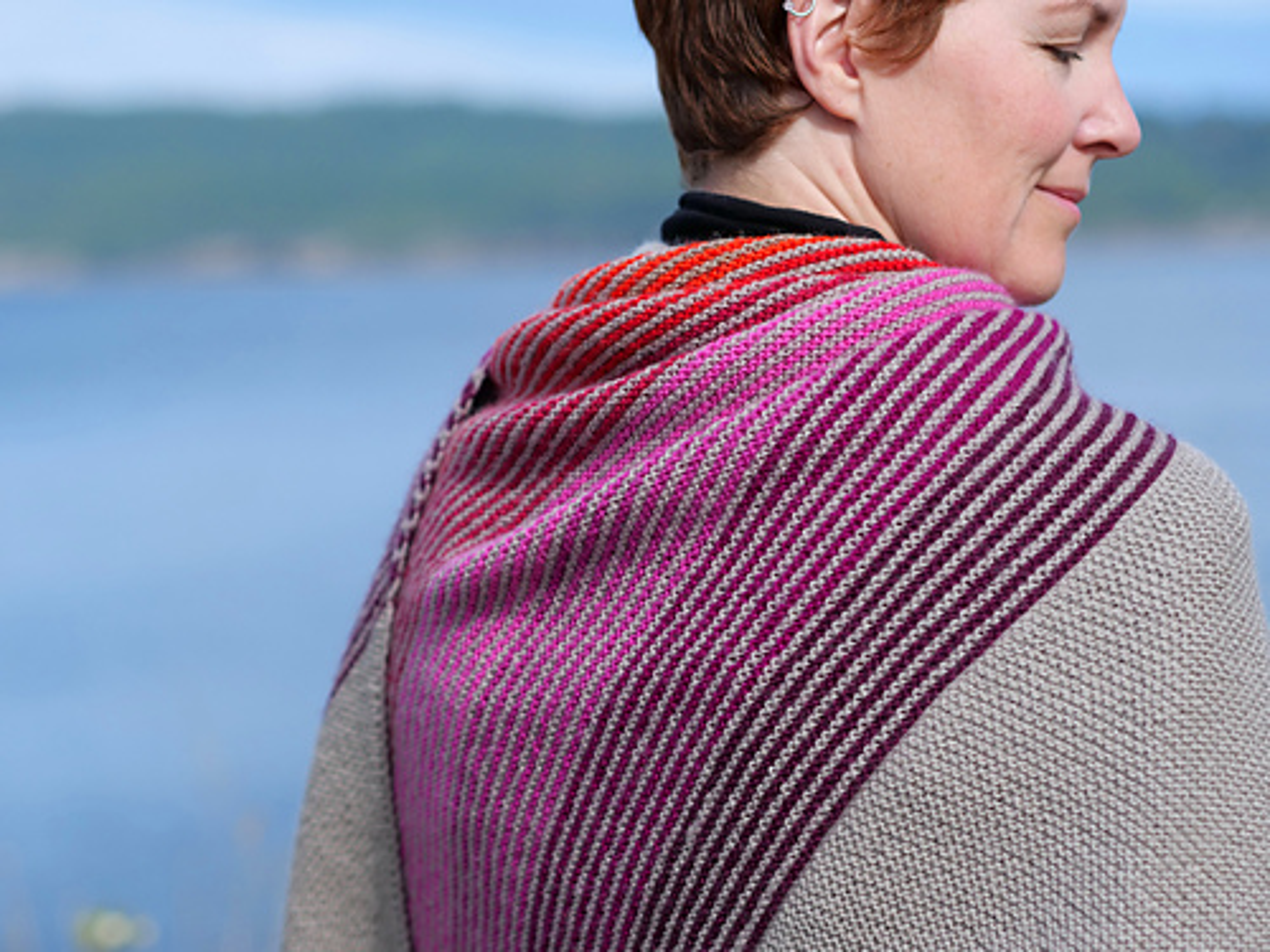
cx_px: 635
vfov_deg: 16.4
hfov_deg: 21.8
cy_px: 476
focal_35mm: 90
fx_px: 3302
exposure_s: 1/5000
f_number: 2.2
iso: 200
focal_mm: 45
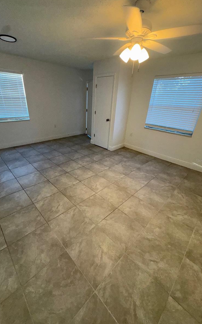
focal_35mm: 15
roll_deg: -2.1
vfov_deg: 101.5
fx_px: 132
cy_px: 160
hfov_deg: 74.7
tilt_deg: -25.7
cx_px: 93
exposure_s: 1/120
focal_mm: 2.22
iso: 200
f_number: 2.2
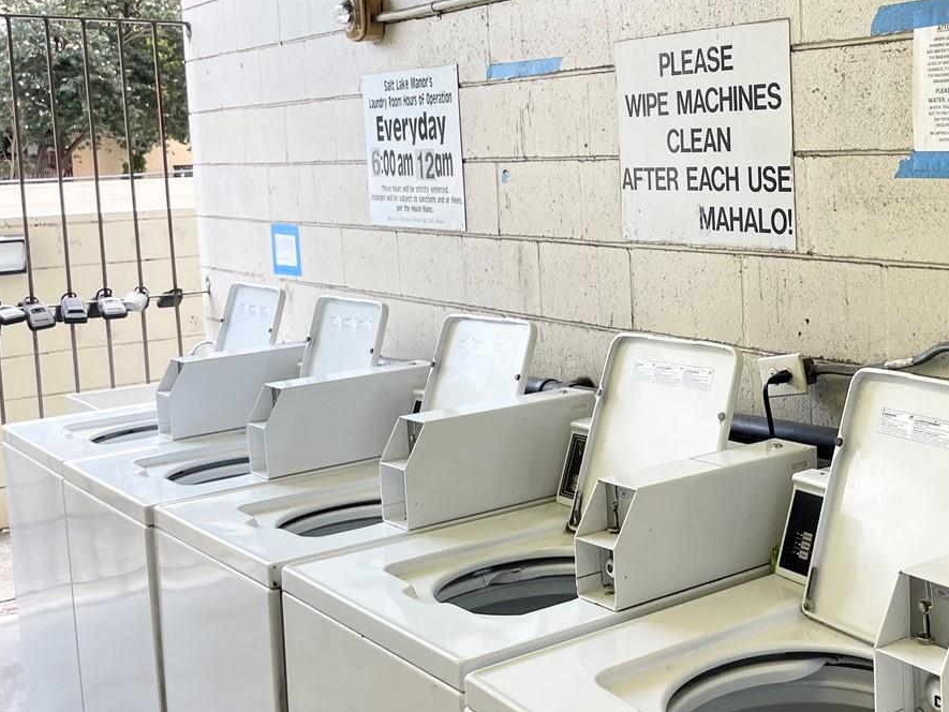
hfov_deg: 38.6
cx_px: 785
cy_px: 280
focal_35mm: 47
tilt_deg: -5.4
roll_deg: +2.2
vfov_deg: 30.8
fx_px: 1289
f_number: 1.6
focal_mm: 4.2
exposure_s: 1/120
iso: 50
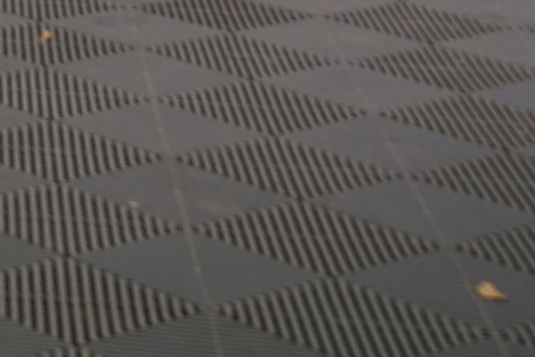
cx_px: -718
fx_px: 2571
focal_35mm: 173
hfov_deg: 10.4
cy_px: -472
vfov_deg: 7.5
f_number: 5.6
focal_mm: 32
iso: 400
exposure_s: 1/40
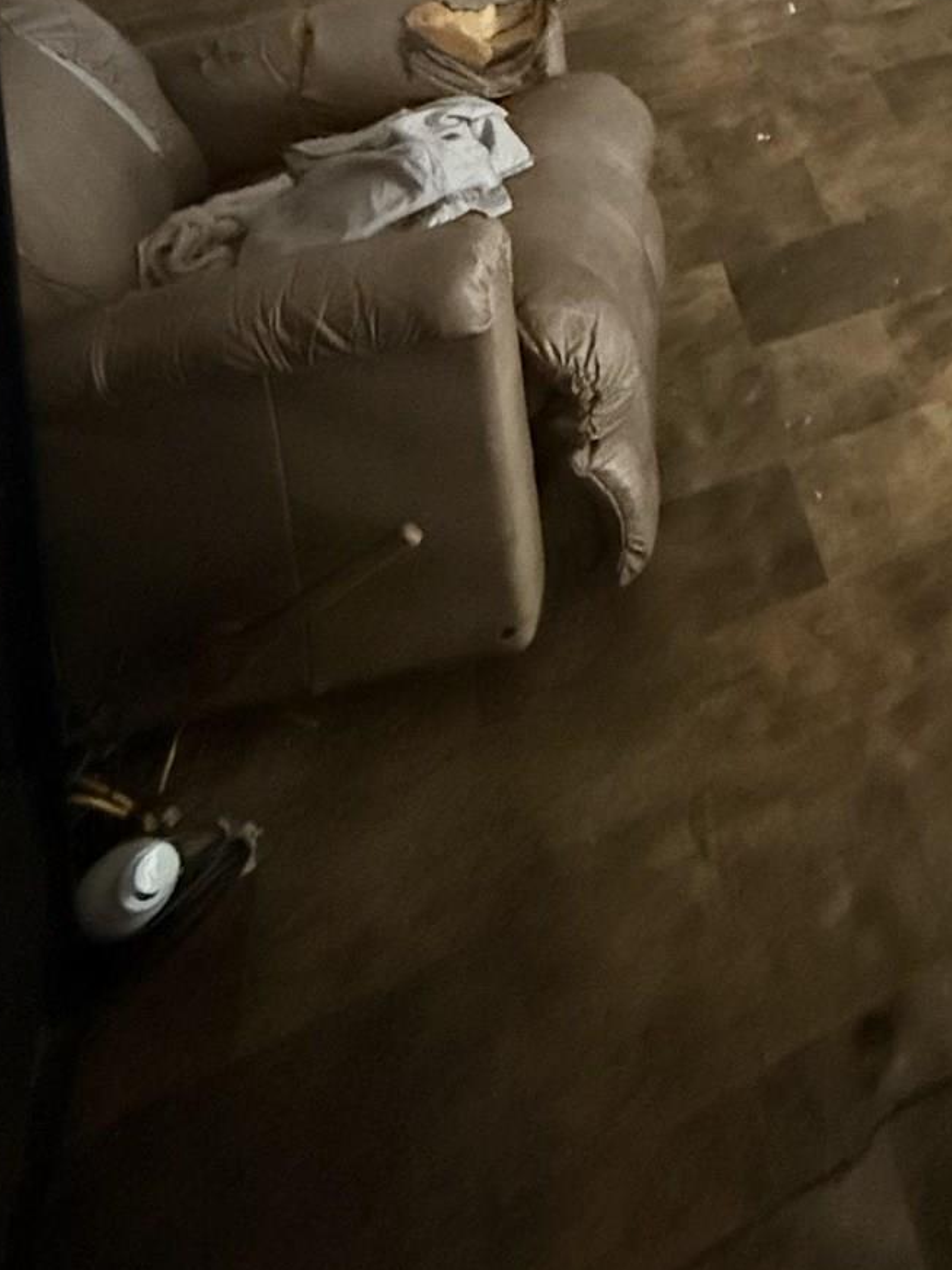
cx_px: 1213
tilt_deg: -10.3
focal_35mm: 37
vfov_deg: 36.7
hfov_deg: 30.9
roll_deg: -1.2
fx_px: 1357
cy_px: -299
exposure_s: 1/40
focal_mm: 2.22
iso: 1600
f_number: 2.2
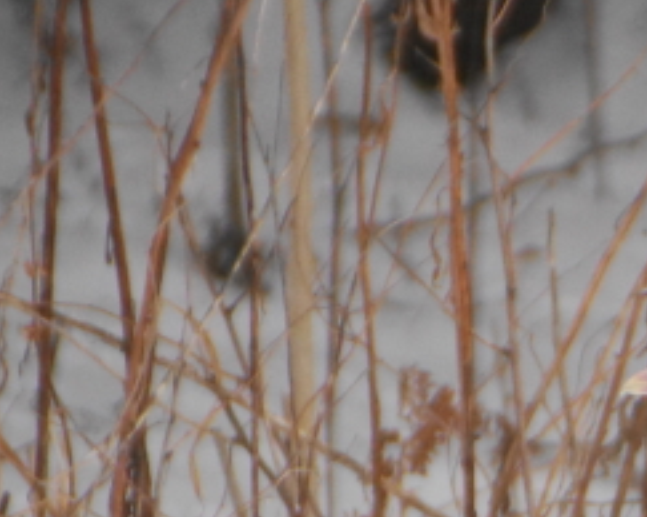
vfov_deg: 1.3
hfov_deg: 1.7
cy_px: 791
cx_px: 1088
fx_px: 22137
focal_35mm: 1157
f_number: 6.3
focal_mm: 200
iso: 400
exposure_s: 1/320
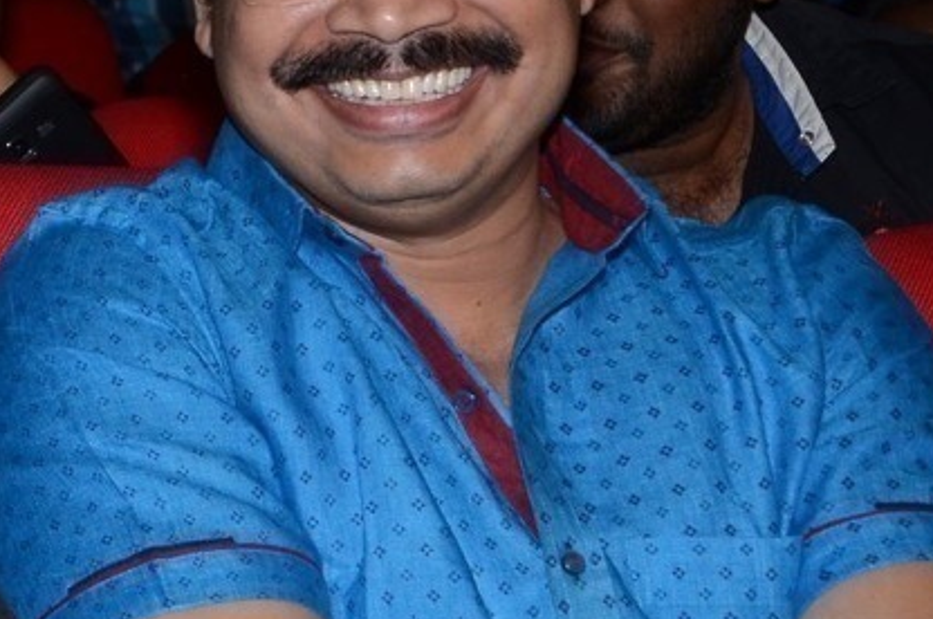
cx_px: -130
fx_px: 6495
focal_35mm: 251
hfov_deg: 8.1
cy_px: 373
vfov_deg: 5.5
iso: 640
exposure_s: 1/125
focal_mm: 58
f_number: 7.1
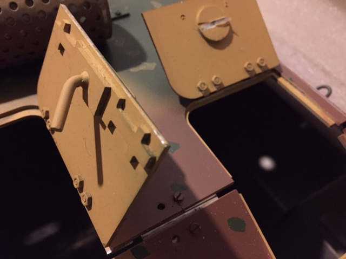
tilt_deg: -51.5
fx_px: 290
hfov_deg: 61.7
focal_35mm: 29
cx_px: 173
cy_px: 130
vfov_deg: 48.2
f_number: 2.2
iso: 500
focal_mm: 4.15
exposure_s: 1/15
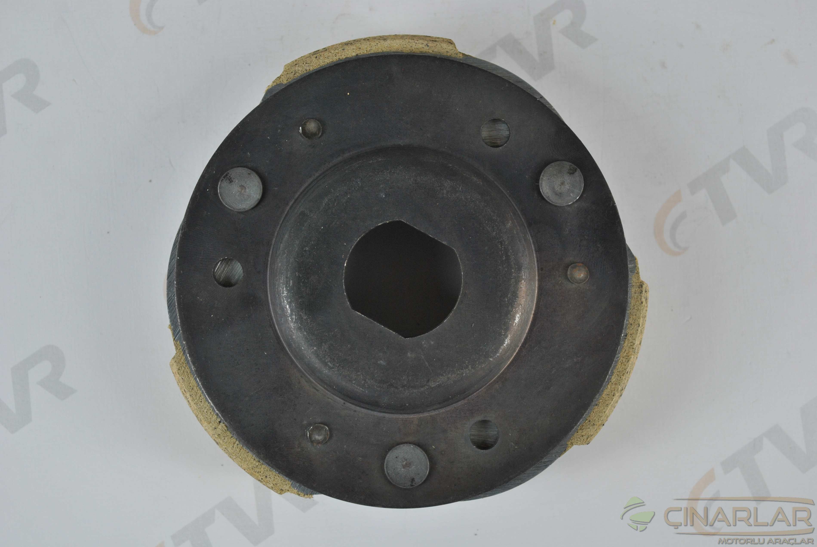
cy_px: 274
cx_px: 408
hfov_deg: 30.5
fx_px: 1500
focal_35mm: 66
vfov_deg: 20.7
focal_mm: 44
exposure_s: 1/25
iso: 200
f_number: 6.3
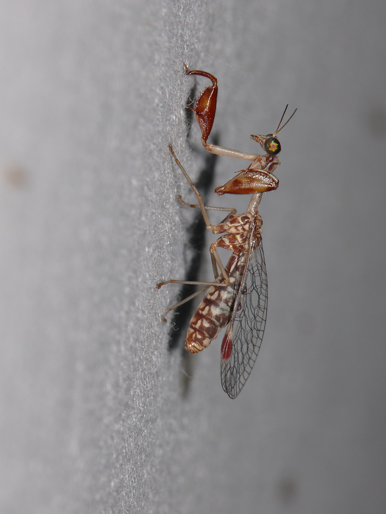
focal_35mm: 420
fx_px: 6245
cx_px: 193
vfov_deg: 4.7
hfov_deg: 3.5
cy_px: 257
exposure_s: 1/640
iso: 100
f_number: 11
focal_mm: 88.8
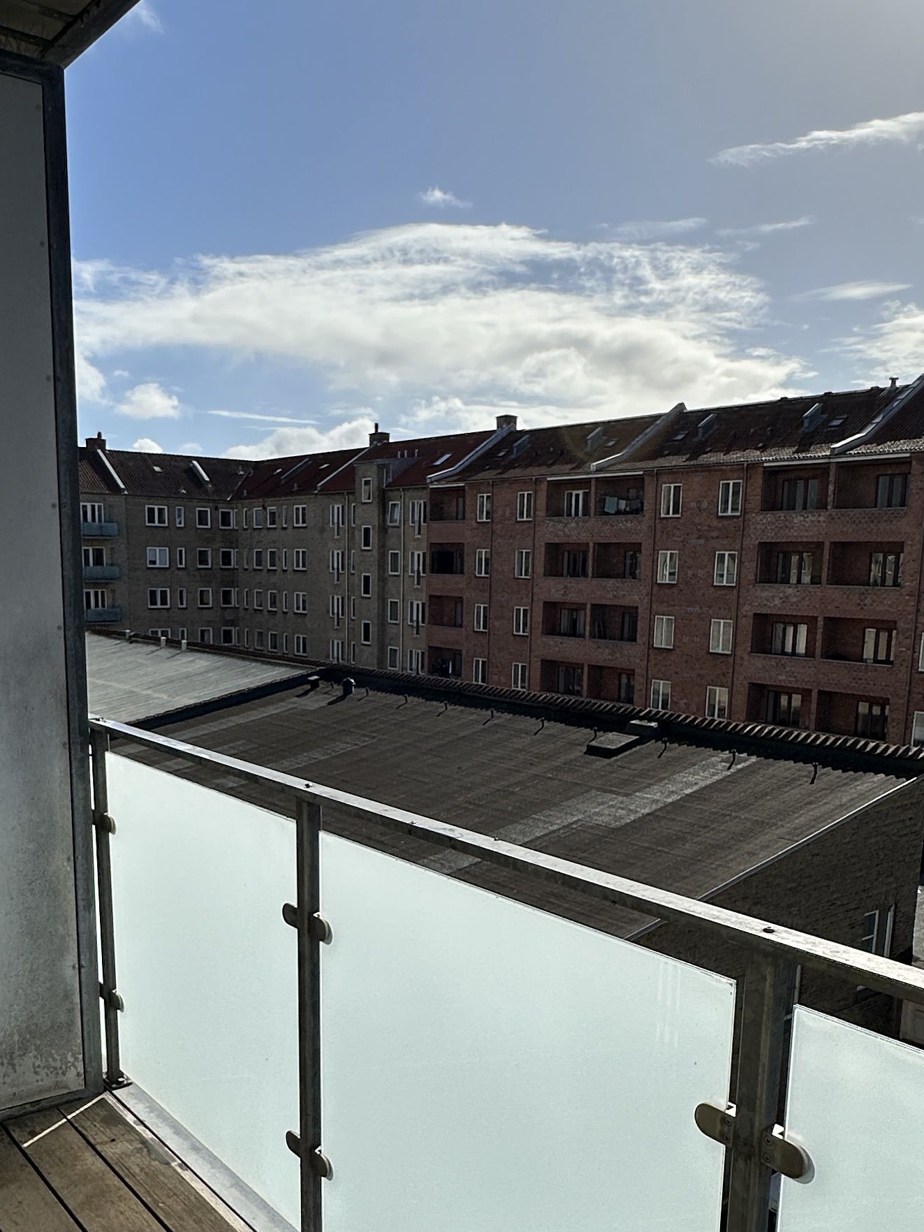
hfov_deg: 44.1
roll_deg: -1.6
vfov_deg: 56.1
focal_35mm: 32
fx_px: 1139
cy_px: 777
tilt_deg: -10.0
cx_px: 414
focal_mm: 2.22
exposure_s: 1/4831
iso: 50
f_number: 2.2
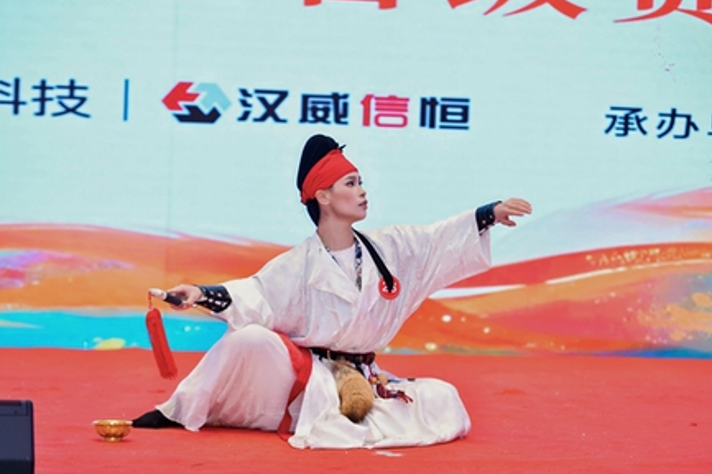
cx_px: 358
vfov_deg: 10.5
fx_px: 2569
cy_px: 235
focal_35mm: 130
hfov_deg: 15.8
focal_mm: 125
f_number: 3.5
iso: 800
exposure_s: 1/250
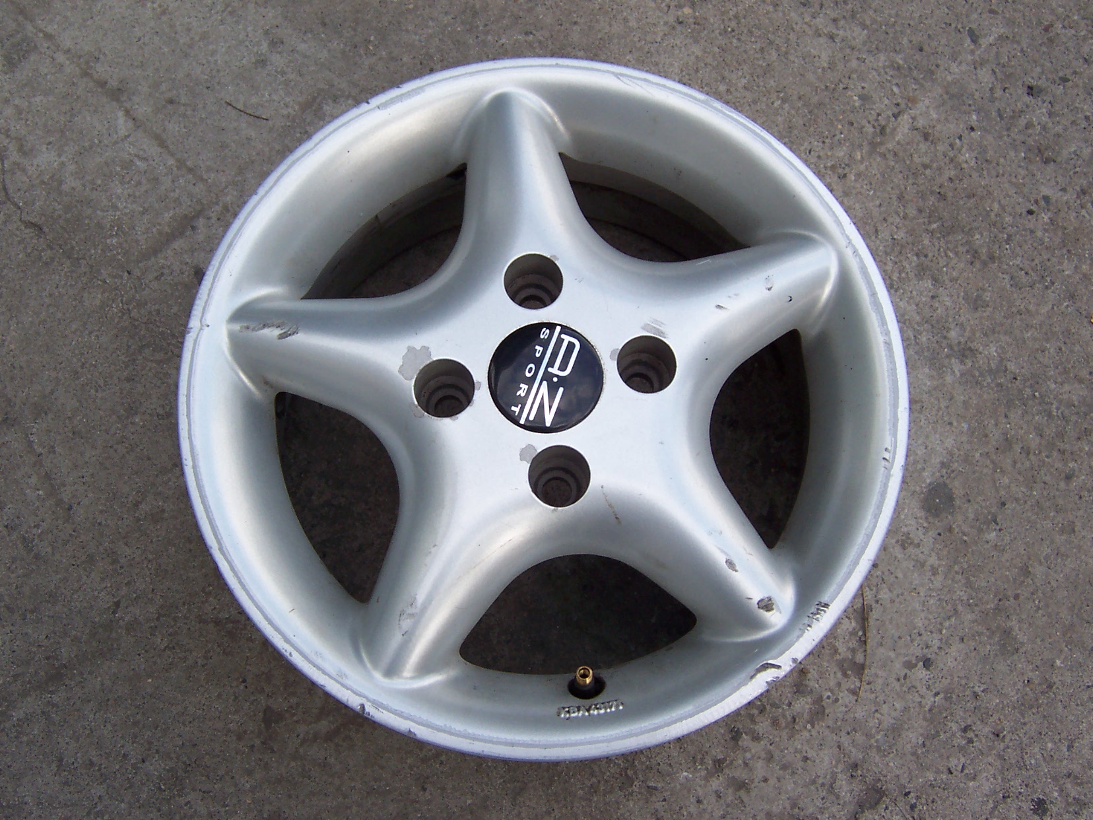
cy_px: 410
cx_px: 546
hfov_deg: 51.4
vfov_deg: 39.7
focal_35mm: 36
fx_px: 1137
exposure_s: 1/125
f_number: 3.4
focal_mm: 5.6
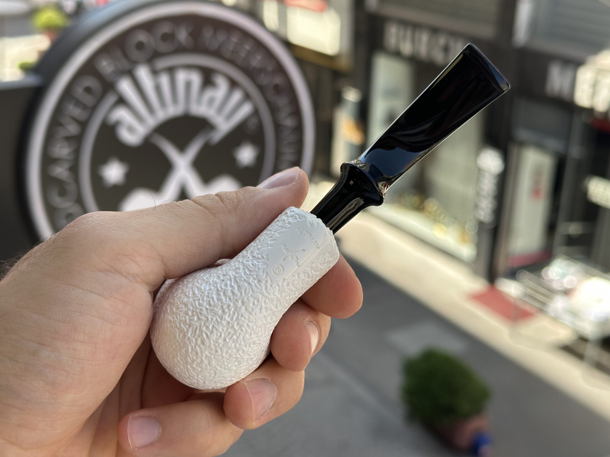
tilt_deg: -21.3
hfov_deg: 39.7
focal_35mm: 48
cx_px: 305
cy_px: 228
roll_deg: -1.5
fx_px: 846
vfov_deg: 30.3
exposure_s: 1/830
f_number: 1.78
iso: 64
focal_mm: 6.86
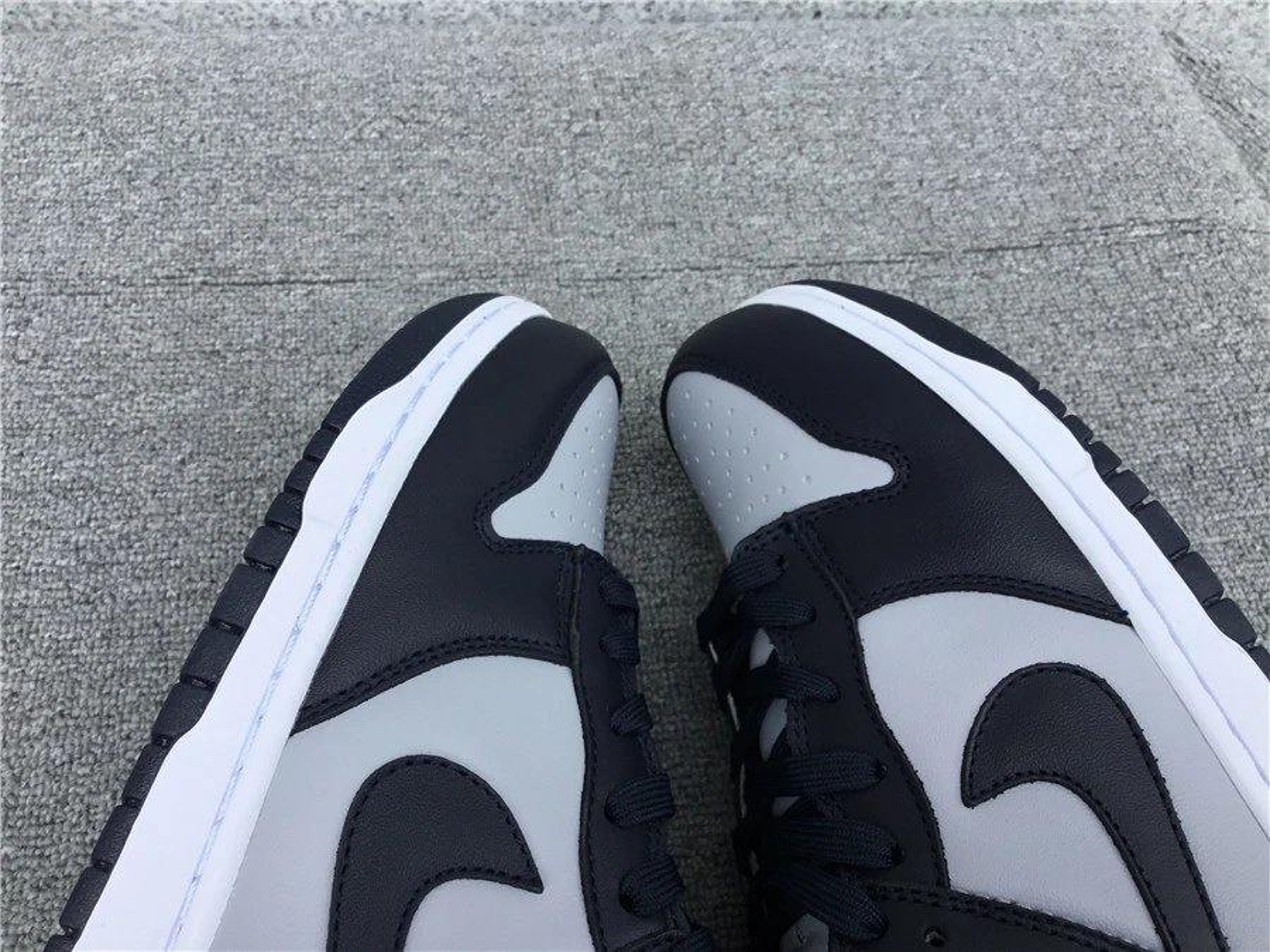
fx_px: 1137
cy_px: 476
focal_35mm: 31
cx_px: 635
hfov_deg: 58.4
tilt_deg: -55.5
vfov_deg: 45.4
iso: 25
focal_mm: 3.3
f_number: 2.4
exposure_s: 1/529
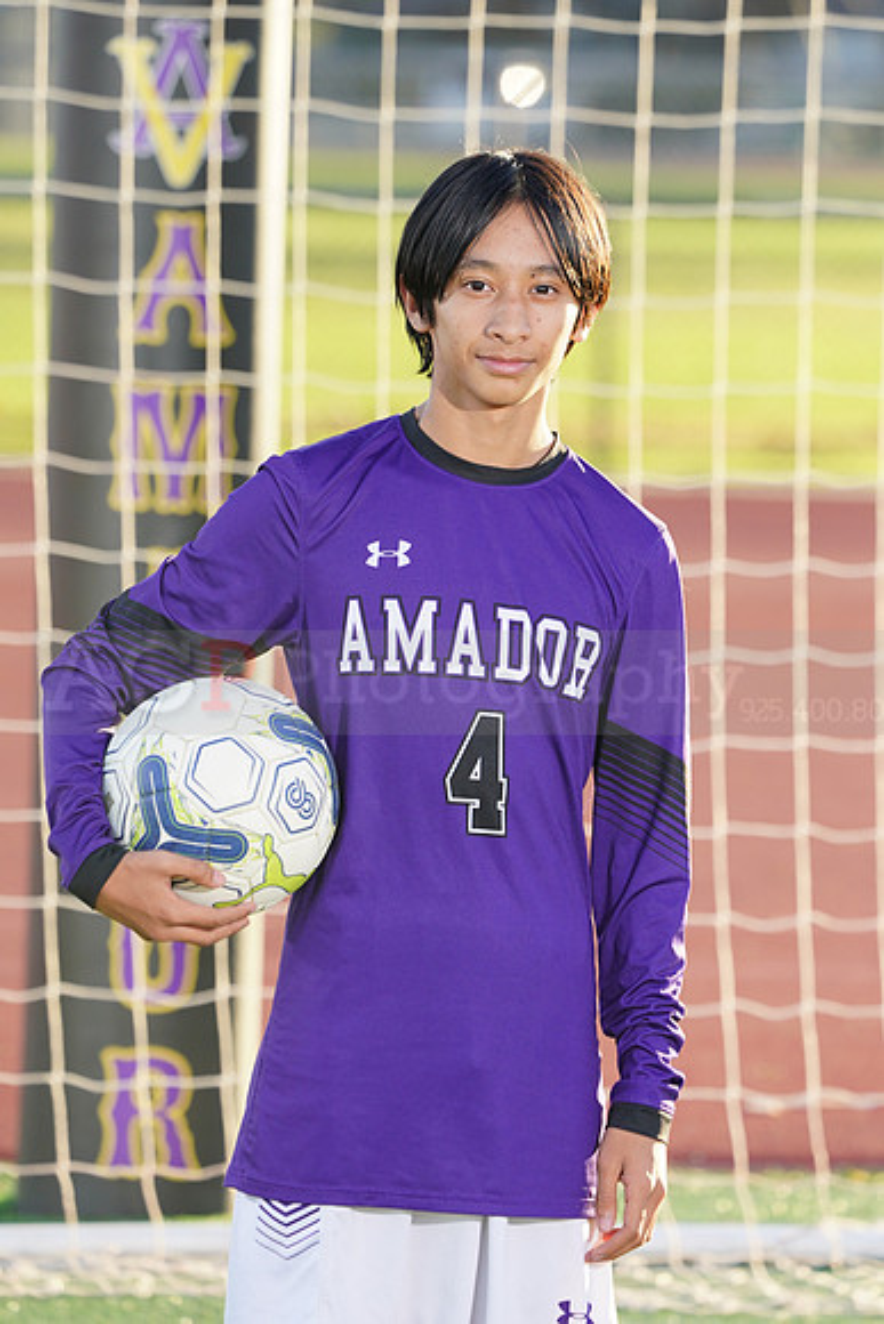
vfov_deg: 6.7
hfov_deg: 4.5
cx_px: 442
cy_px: 662
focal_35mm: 309
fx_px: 11374
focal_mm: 309
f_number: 8
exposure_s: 1/250
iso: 400
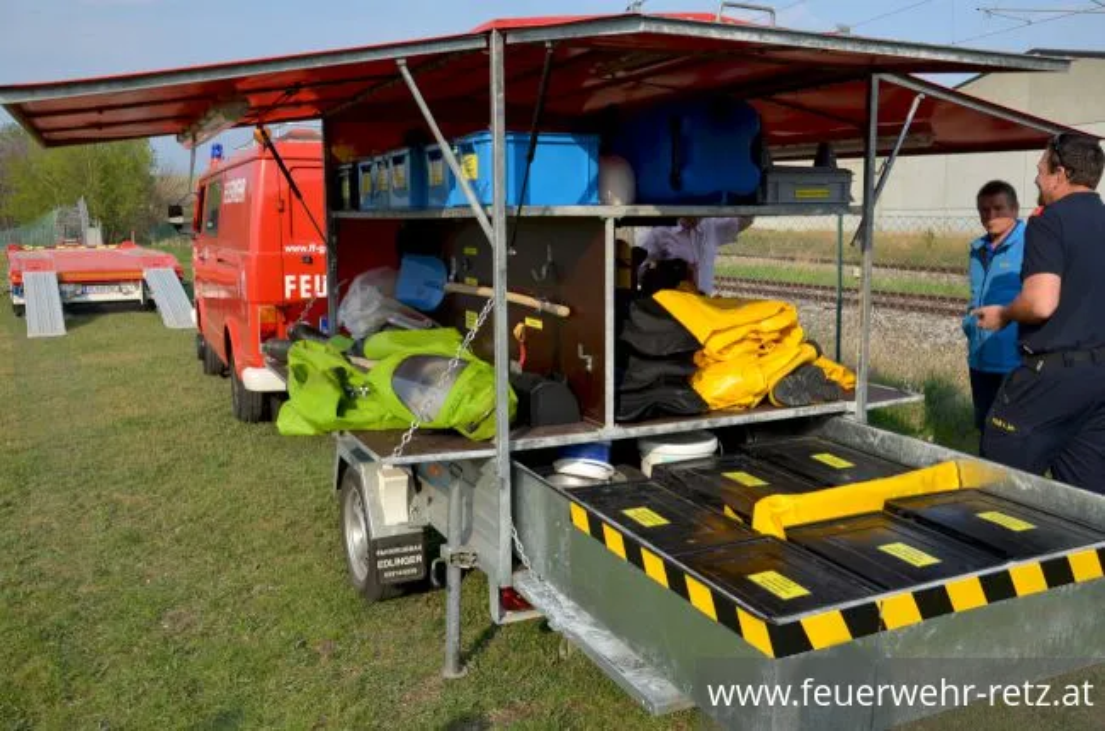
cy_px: 366
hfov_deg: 59.6
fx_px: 965
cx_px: 552
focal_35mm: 32
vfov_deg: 41.5
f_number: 8
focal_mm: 21
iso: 125
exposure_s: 1/250
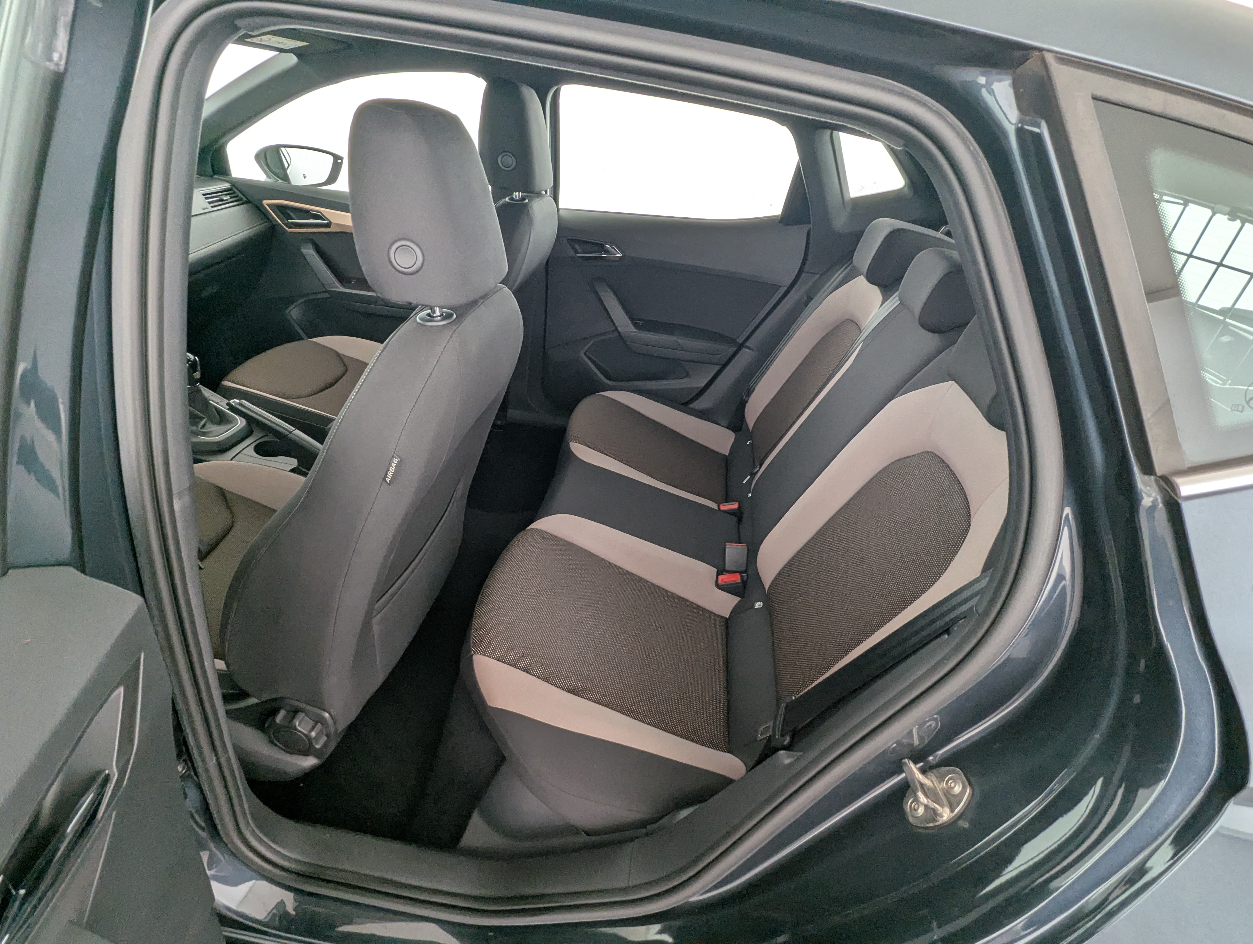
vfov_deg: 78.2
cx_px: 626
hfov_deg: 94.4
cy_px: 472
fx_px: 580
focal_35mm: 16
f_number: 2.2
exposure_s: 1/78
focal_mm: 2.35
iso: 123
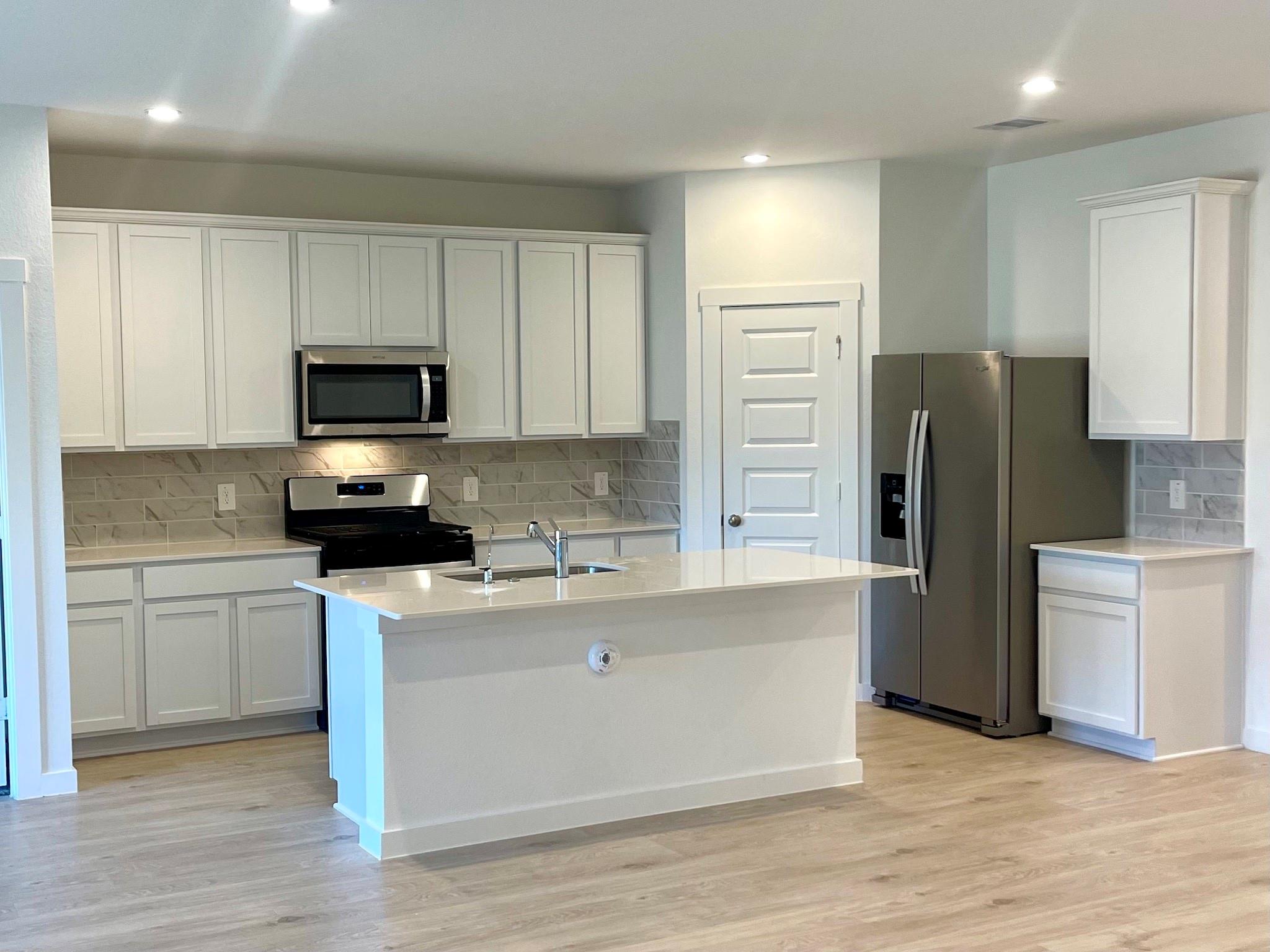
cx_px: 635
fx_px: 917
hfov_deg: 69.4
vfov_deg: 54.9
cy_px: 476
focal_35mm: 25
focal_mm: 5.1
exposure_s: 1/120
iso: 125
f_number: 1.6
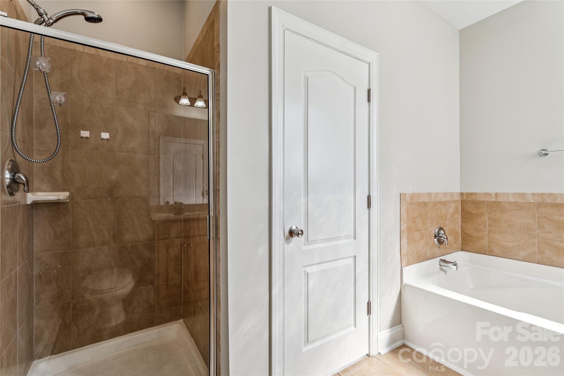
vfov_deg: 72.0
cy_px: 188
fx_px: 258
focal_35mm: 16
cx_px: 282
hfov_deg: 95.0
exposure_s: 1/10
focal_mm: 16.5
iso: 100
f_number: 9
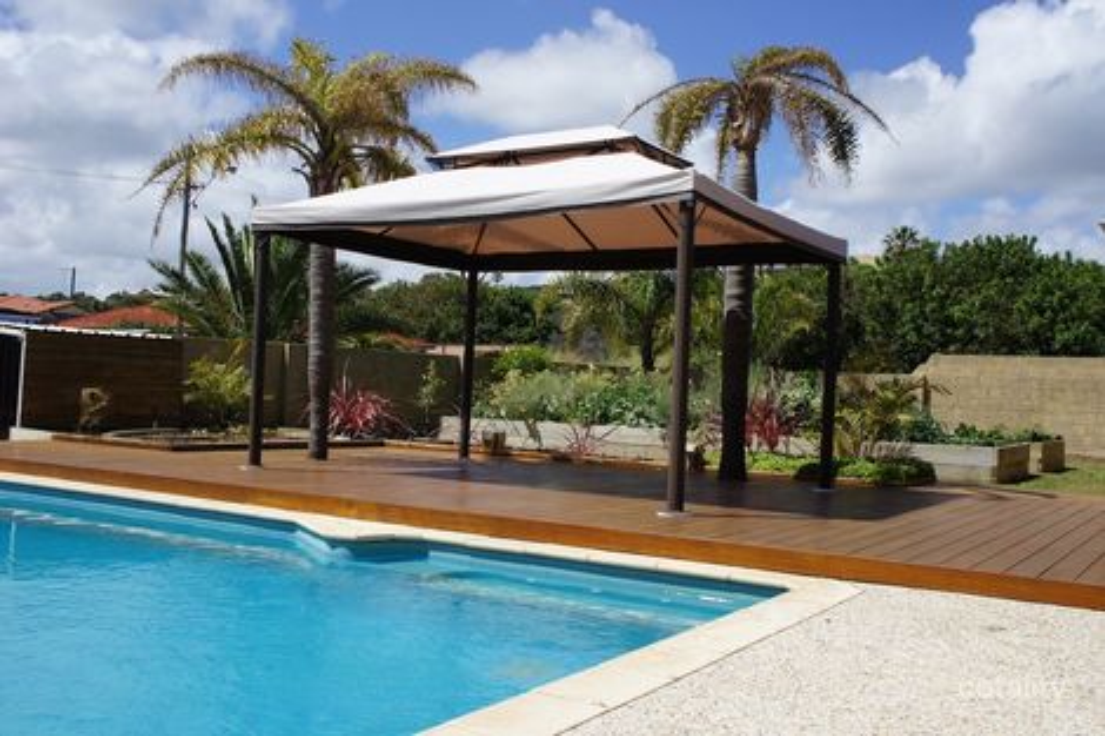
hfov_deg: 55.1
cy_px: 368
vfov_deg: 38.3
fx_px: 1059
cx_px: 552
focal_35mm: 34
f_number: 11
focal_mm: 23
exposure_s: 1/320
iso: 200
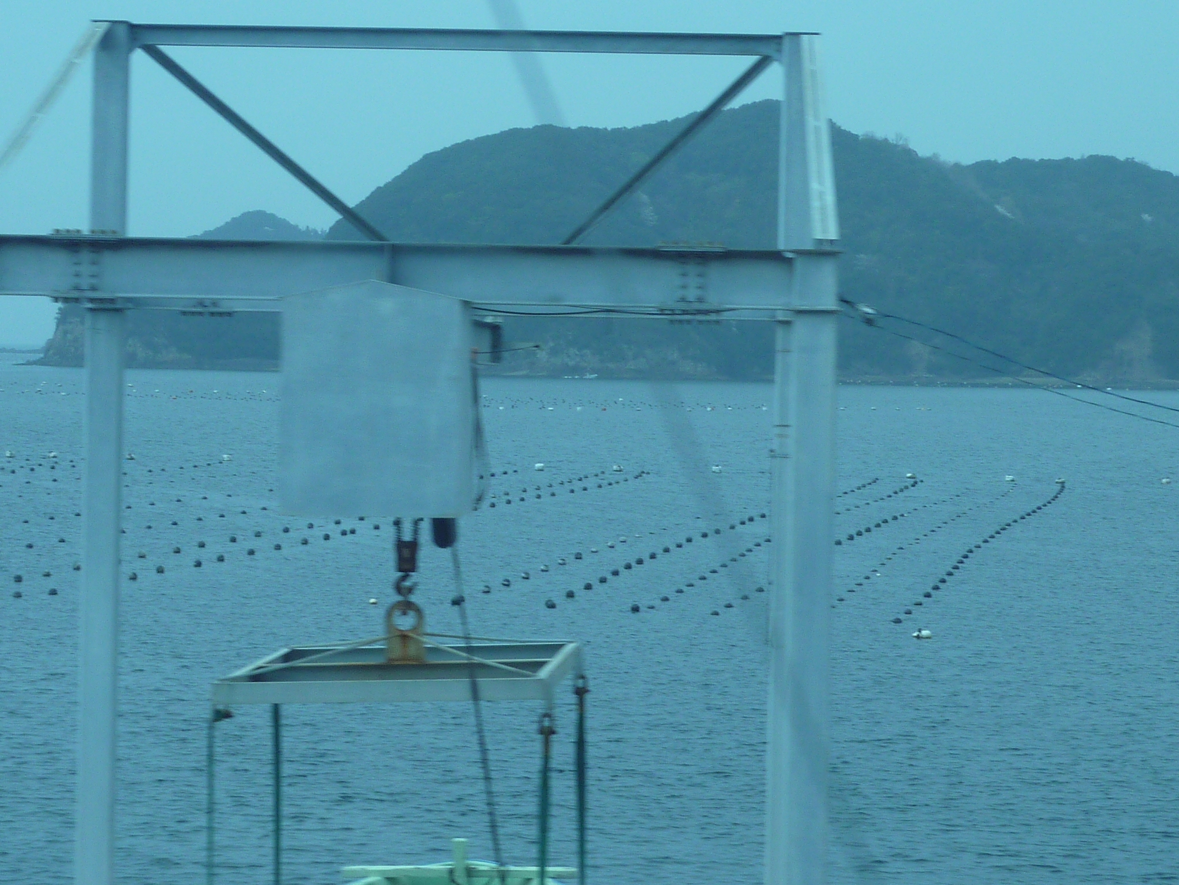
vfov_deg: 12.2
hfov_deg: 16.3
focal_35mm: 121
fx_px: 4121
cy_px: 442
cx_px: 590
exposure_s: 1/400
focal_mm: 11
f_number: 4.5
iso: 80
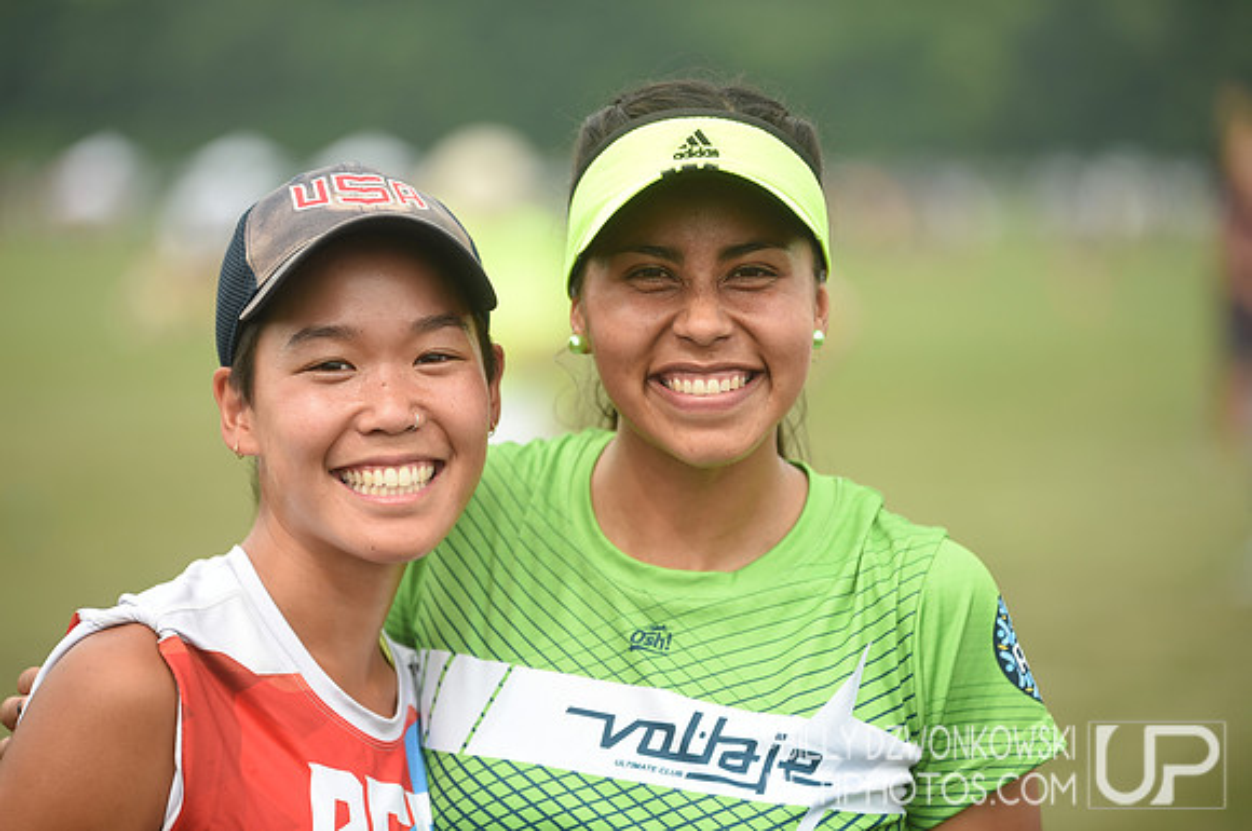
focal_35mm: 175
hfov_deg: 11.8
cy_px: 416
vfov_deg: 7.8
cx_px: 626
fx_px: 6078
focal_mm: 175
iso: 320
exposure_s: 1/1600
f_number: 2.8
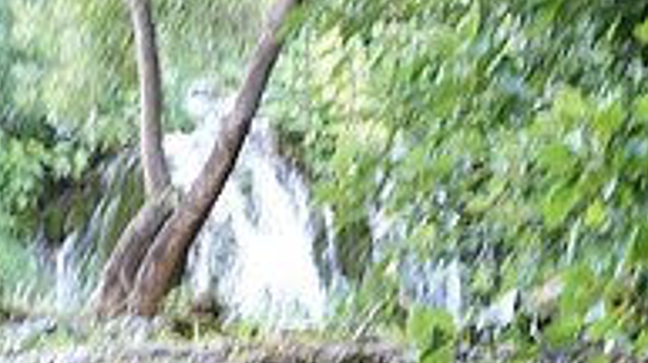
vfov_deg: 6.3
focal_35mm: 183
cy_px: 914
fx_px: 3140
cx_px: 468
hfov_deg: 11.8
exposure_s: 1/60
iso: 400
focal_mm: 21.83
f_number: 2.8
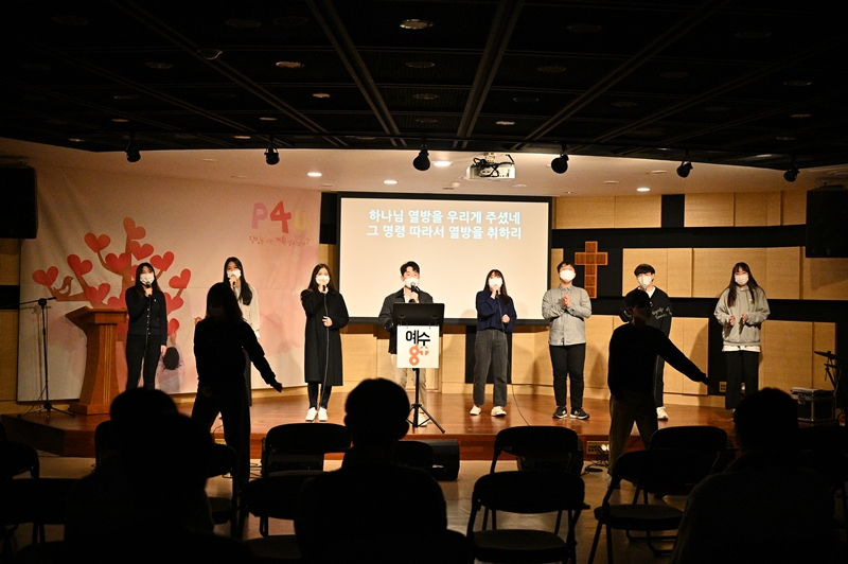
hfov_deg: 43.6
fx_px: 1059
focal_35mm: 45
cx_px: 424
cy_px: 282
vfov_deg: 29.8
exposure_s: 1/1600
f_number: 2.8
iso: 6400
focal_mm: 45
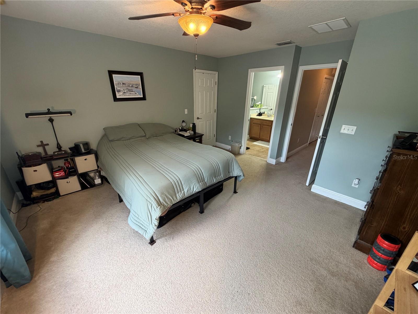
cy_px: 157
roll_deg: -0.5
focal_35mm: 14
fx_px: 169
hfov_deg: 102.1
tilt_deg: -21.2
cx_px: 209
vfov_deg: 85.7
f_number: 2.2
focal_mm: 2.22
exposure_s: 1/60
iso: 200
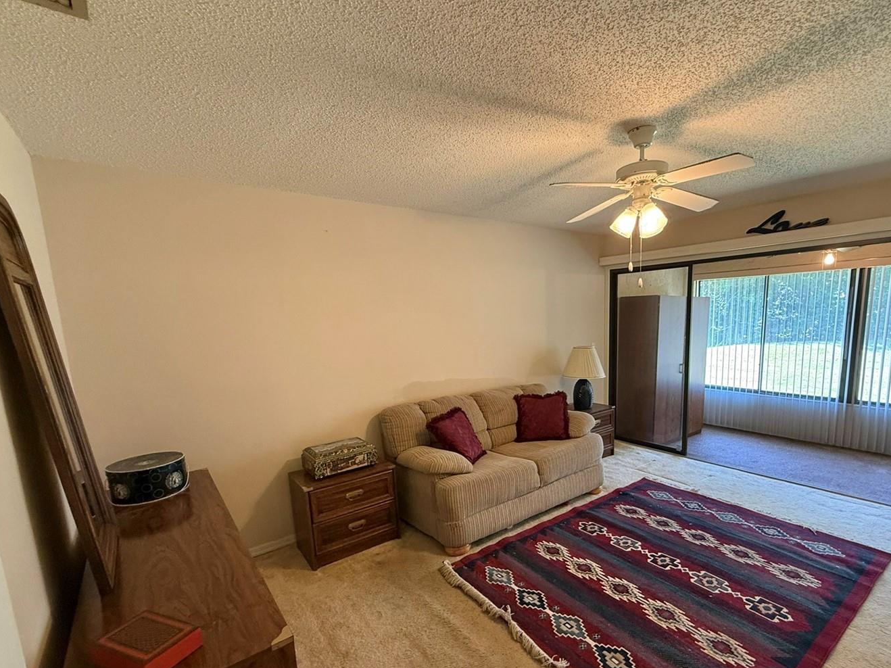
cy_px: 383
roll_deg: +2.0
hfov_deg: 90.7
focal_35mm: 17
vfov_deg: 74.3
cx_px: 495
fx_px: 437
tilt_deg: -9.0
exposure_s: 1/60
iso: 400
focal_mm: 2.22
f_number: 2.2
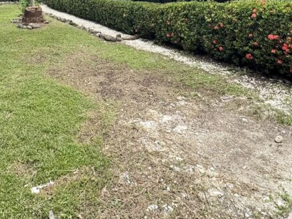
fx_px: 279
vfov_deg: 36.0
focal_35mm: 33
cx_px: 116
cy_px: -26
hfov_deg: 54.9
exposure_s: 1/1198
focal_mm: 2.22
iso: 50
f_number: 2.2
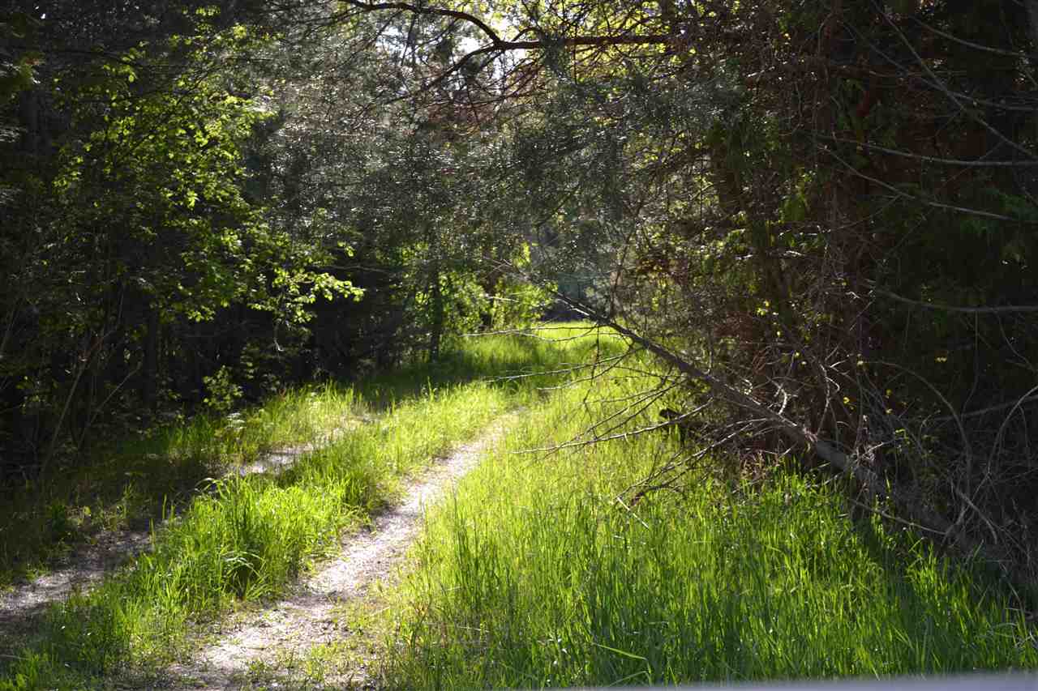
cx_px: 519
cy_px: 346
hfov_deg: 31.9
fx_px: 1816
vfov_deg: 21.6
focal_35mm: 63
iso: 100
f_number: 5.3
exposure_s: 1/125
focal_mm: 42
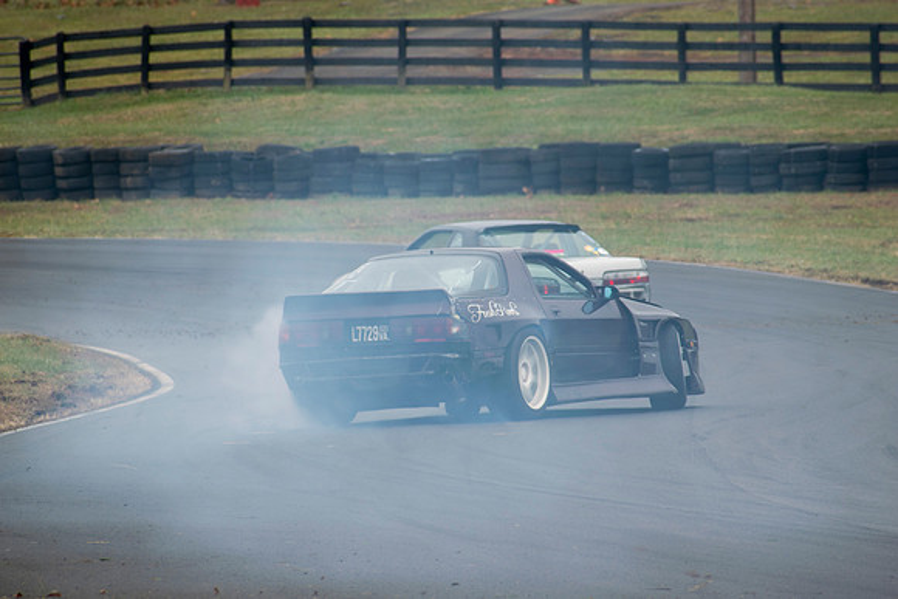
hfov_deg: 4.6
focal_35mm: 450
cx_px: 449
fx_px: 11227
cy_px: 300
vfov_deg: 3.1
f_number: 9
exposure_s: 1/100
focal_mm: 300
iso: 100
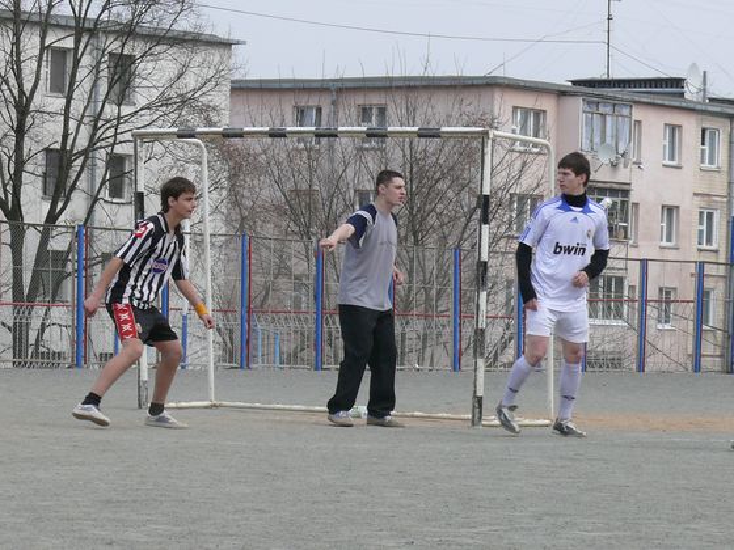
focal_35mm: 176
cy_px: 275
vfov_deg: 8.4
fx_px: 3732
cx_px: 367
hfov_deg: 11.2
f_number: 5.6
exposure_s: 1/320
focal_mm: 21
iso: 100
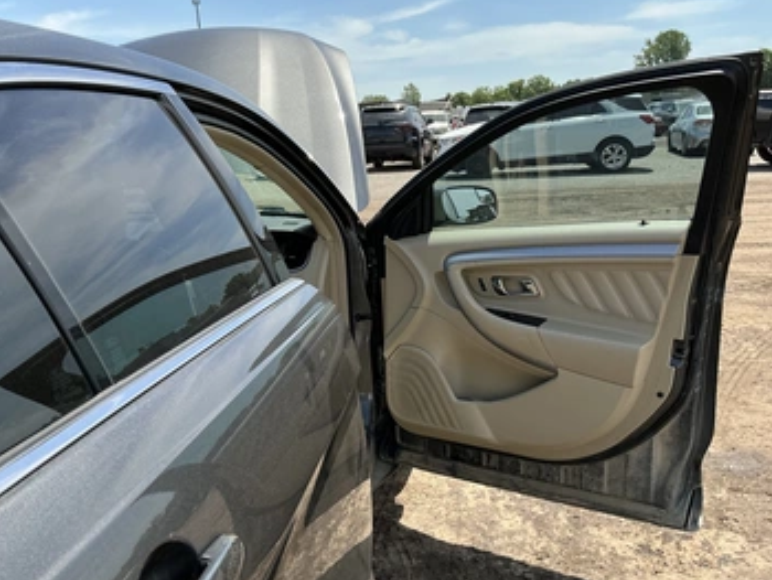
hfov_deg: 56.8
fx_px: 714
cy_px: 300
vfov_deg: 44.2
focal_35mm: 32
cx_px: 368
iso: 25
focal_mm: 3
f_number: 1.8
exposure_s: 1/1076
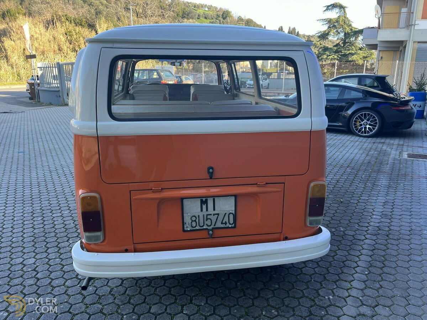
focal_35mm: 26
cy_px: 160
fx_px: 321
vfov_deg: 53.1
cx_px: 214
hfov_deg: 67.3
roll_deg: -0.7
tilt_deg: -15.1
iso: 32
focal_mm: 5.1
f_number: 1.6
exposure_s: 1/124
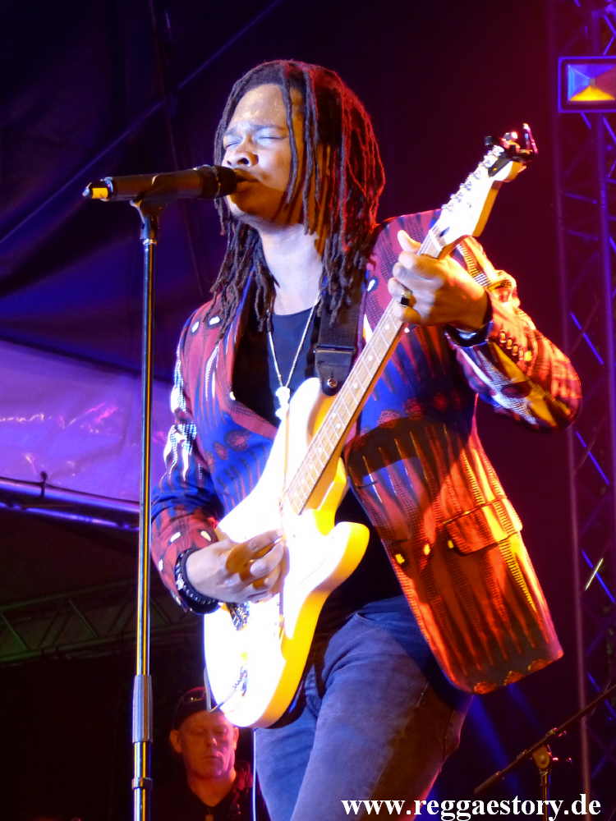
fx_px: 2349
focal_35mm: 99
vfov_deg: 19.8
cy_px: 410
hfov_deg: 14.9
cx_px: 308
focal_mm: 17.8
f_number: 2.8
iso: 400
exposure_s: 1/13
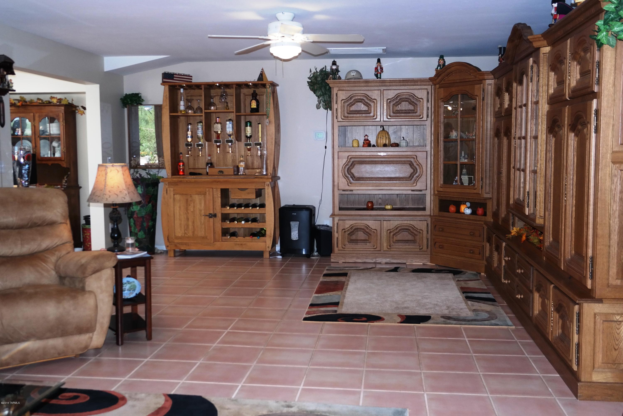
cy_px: 208
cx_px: 312
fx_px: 623
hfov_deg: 53.1
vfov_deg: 36.9
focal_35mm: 36
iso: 400
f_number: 3.5
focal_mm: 24
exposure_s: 1/180
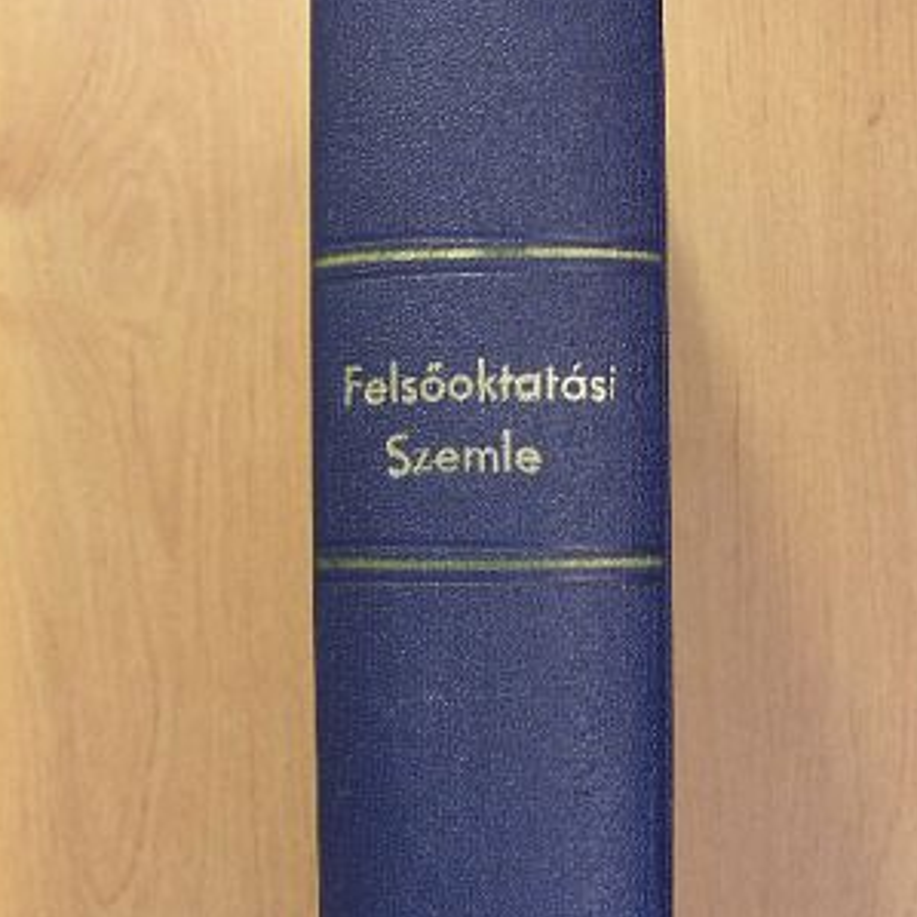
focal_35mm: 59
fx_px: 1768
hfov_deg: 29.1
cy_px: 618
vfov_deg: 28.9
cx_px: 506
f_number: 3.5
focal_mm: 7.4
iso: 100
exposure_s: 1/16.5
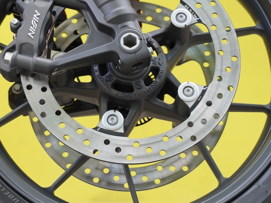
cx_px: 121
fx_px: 1020
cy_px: 87
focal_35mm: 130
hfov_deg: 15.1
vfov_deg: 11.4
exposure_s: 1/400
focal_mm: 49.5
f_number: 2.8
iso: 320
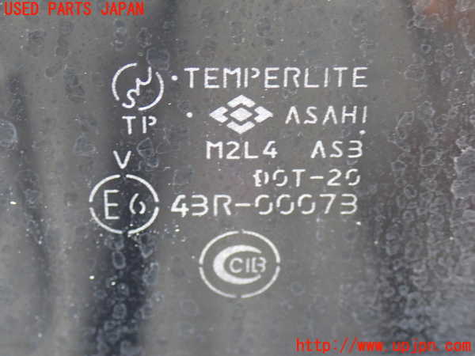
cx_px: 238
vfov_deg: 20.7
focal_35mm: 71
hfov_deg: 27.4
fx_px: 974
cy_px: 178
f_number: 3.9
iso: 800
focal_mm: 12.73
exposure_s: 1/50
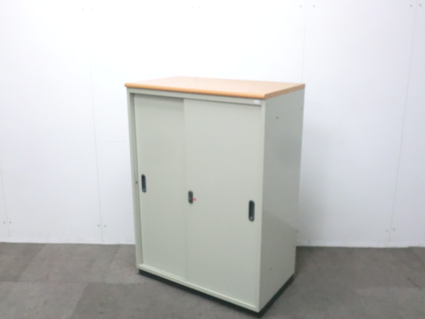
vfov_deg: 37.7
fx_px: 467
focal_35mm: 38
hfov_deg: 49.0
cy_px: 160
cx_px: 212
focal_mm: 6.9
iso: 800
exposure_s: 1/50
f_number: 3.9
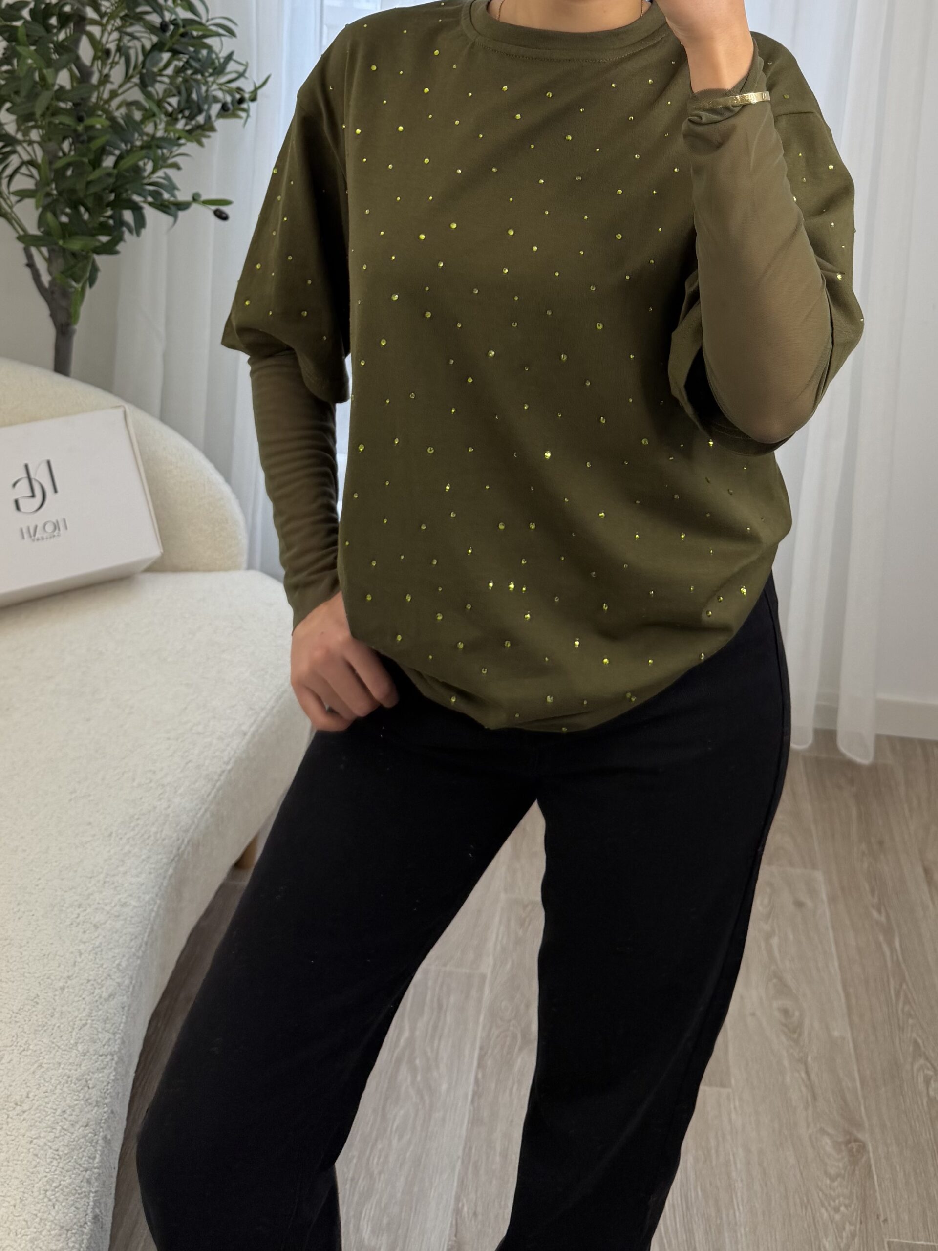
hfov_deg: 56.8
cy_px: 626
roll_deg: -4.5
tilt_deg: -21.7
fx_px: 867
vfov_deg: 71.6
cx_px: 469
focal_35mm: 24
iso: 80
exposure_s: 1/100
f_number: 1.78
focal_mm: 6.76
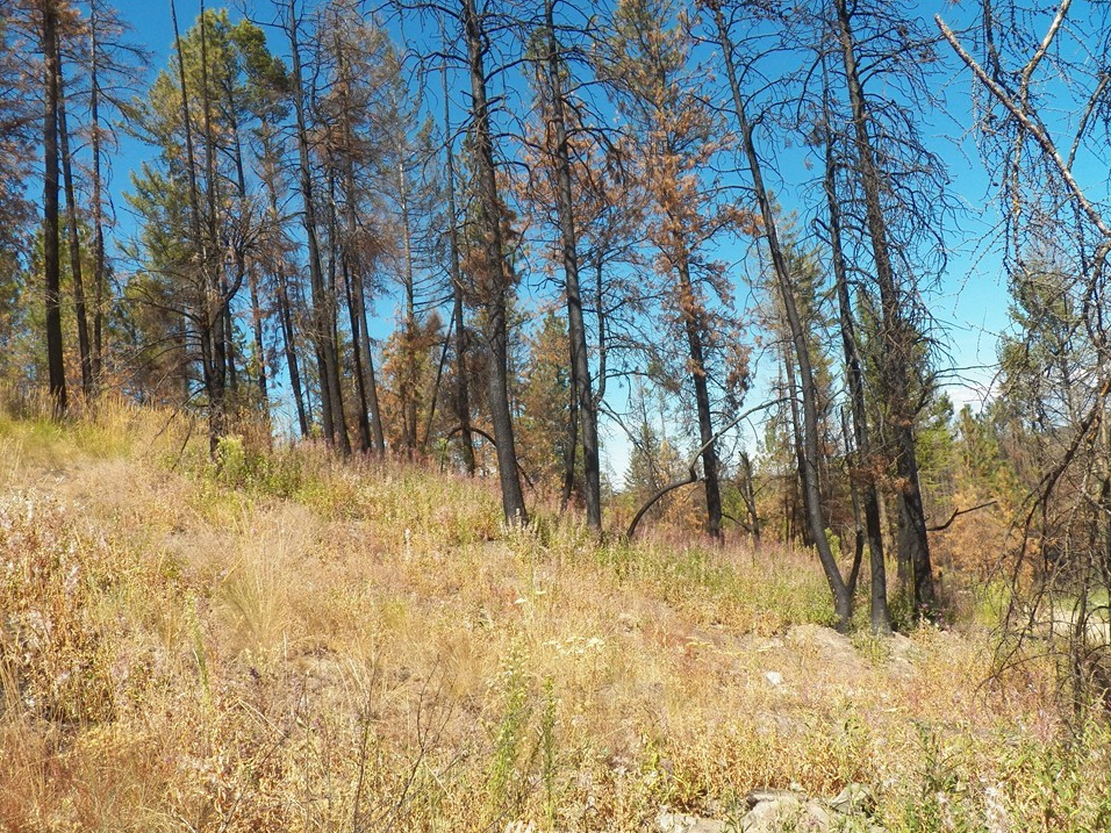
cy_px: 432
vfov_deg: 46.8
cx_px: 565
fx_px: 963
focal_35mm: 30
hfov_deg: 60.0
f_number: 4
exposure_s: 1/1000
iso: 125
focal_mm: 4.9
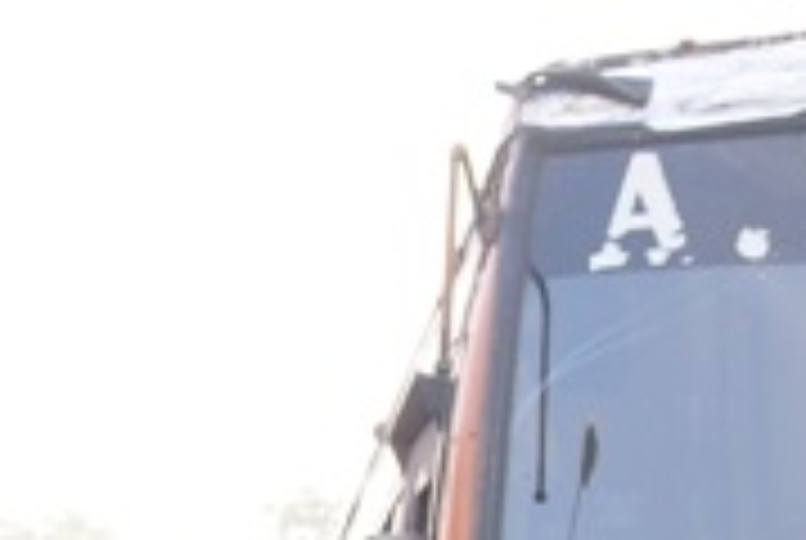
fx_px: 4796
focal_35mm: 214
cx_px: 248
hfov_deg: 9.6
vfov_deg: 6.3
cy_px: 1026
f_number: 4.5
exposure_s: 1/125
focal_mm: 25
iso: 320
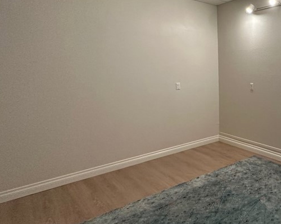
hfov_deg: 51.0
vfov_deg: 51.0
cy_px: 83
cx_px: 277
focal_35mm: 28
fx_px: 233
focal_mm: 2.22
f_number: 2.2
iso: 250
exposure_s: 1/60
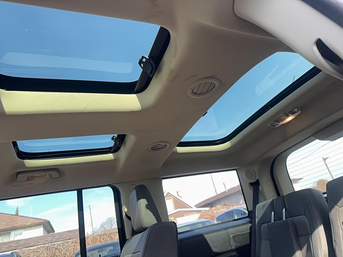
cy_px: 128
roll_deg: +13.6
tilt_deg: +22.9
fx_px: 238
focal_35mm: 24
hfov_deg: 71.6
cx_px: 172
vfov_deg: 56.8
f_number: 1.78
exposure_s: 1/310
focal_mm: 6.76
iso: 50
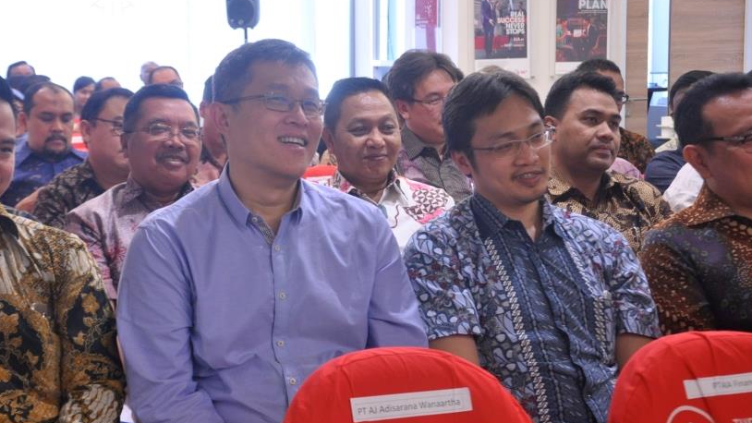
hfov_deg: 28.2
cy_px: 167
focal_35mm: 75
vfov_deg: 16.1
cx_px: 304
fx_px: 1496
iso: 800
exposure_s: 1/25
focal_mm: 38
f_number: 5.6
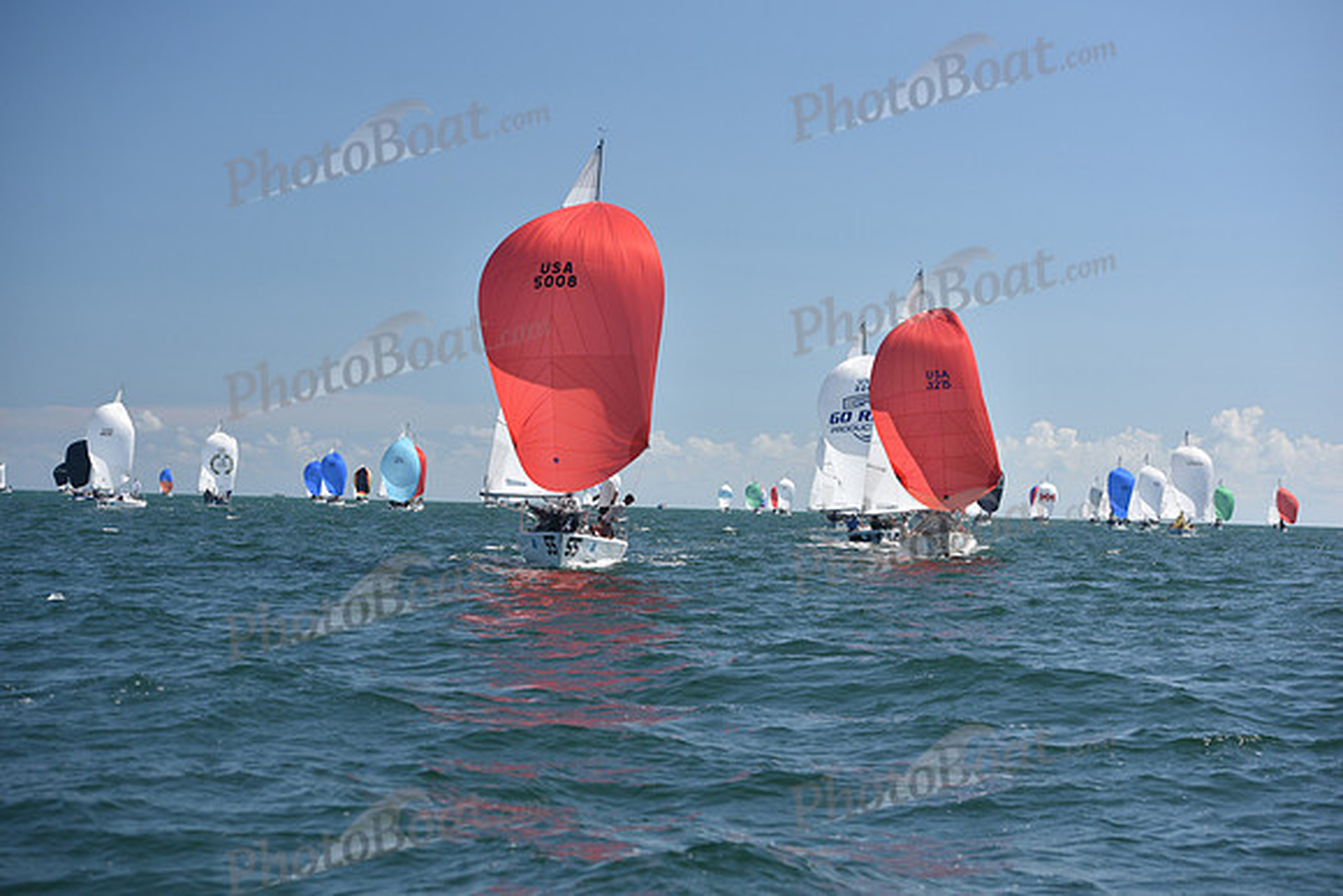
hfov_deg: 28.8
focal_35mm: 70
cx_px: 672
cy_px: 448
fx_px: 2612
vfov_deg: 19.5
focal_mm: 70
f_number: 4.5
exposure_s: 1/1250
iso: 250
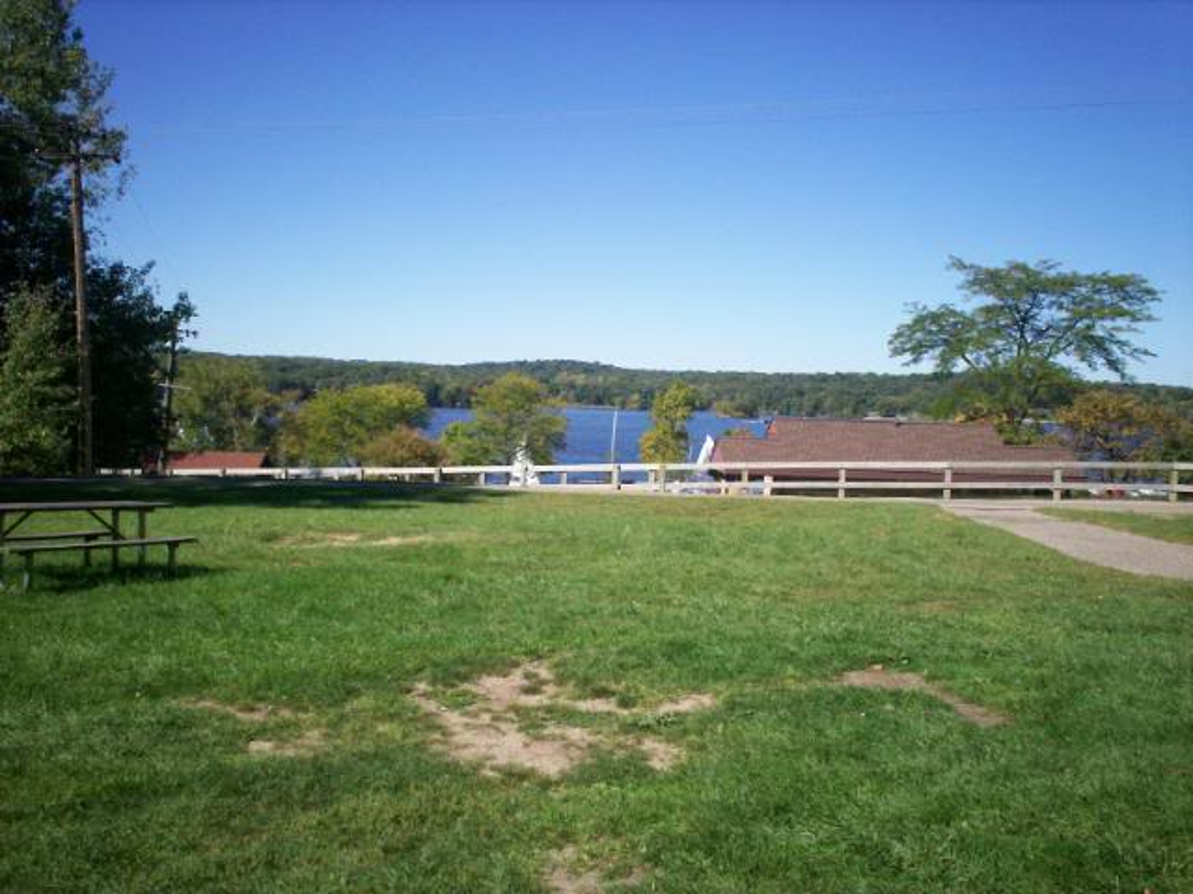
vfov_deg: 39.7
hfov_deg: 51.4
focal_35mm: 36
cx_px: 596
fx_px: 1241
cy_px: 447
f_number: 4.5
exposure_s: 1/571
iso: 100
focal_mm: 6
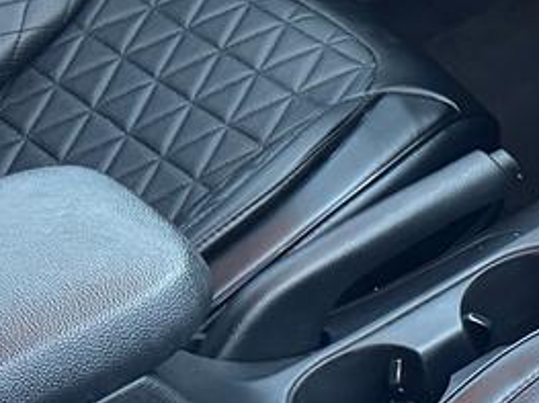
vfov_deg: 12.6
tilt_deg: -37.5
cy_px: 160
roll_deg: +2.3
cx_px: 1144
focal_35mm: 117
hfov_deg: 13.8
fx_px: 1821
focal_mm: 6.76
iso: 800
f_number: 1.78
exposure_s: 1/60
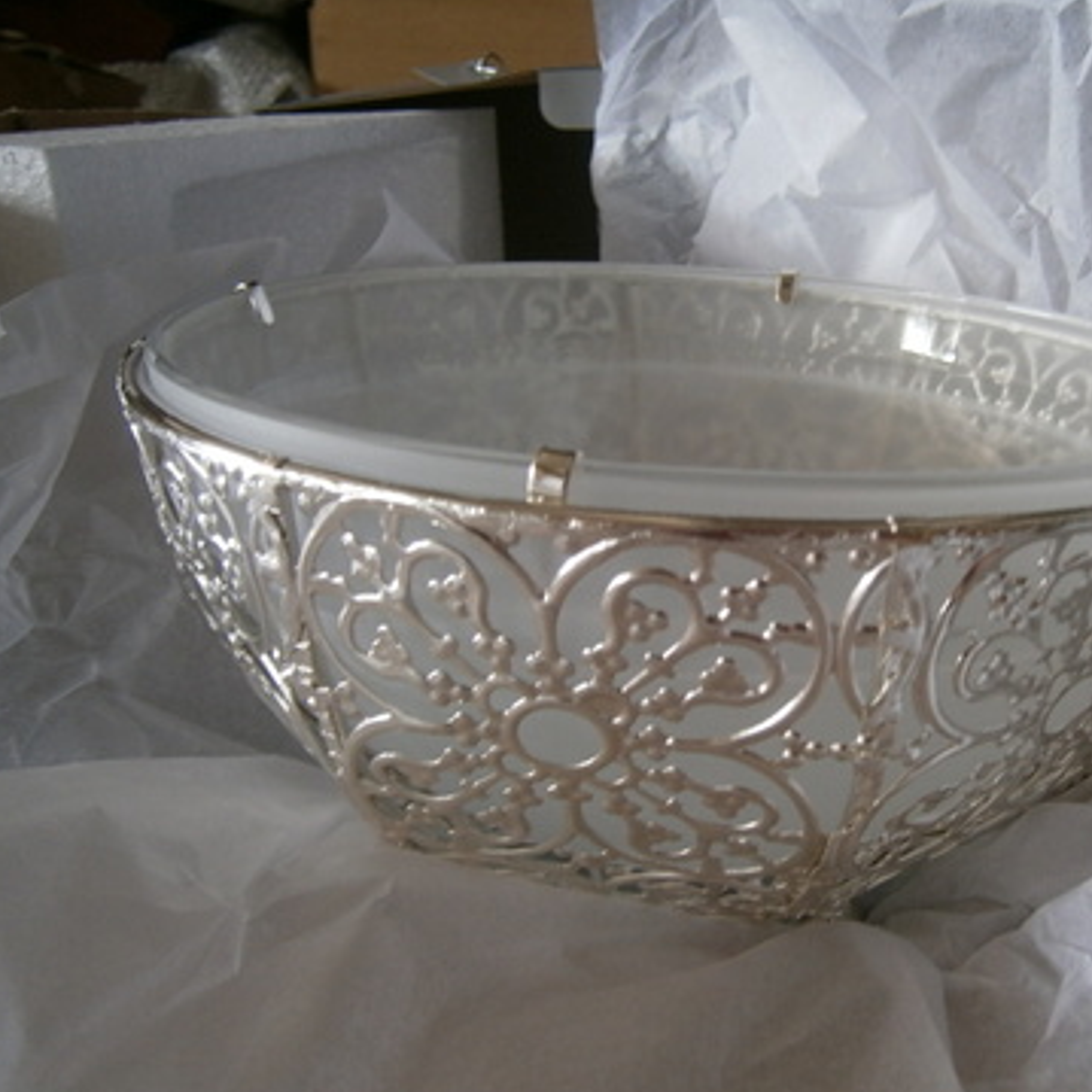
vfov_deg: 51.1
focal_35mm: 32
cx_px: 721
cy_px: 564
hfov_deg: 50.3
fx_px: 1142
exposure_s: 1/15
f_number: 2.8
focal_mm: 4.7
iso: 125
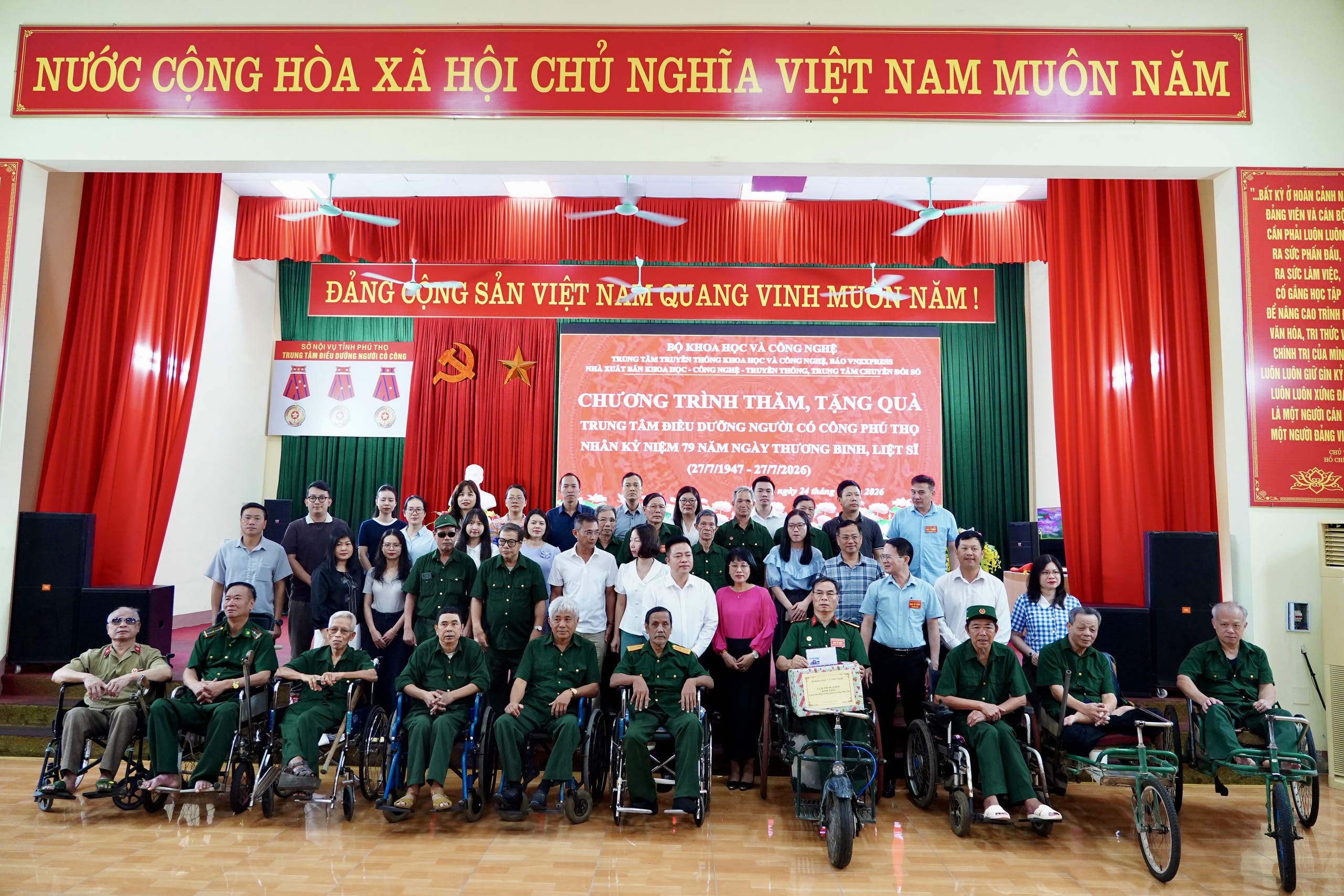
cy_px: 448
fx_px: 896
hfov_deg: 73.7
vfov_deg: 53.1
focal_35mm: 24
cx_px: 672
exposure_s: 1/100
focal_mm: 24
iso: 4000
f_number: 4
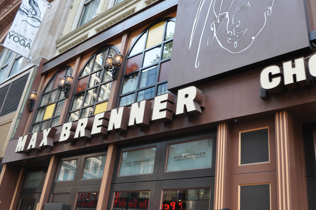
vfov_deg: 38.7
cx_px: 191
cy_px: 87
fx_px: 298
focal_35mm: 34
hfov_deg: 55.4
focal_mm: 18
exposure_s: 1/100
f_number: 5
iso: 200
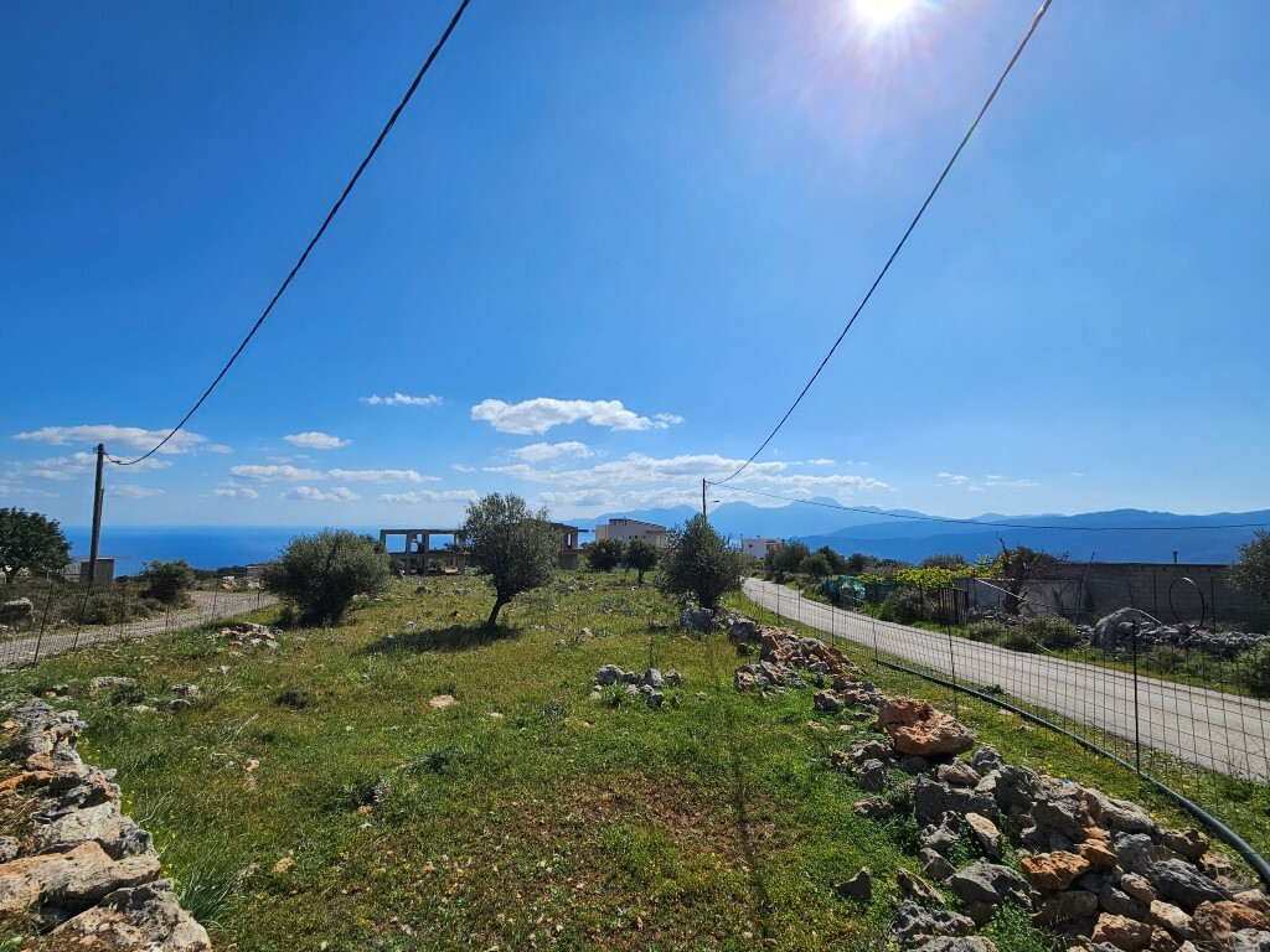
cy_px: 476
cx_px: 635
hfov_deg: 106.2
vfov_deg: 89.9
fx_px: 477
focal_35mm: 13
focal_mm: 2.2
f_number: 2.2
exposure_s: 1/5300
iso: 50
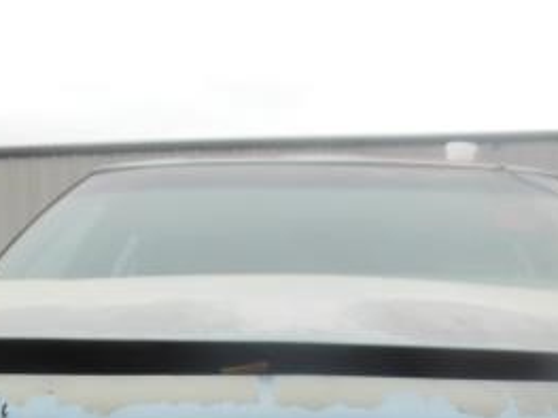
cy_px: 558
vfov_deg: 18.0
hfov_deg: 25.7
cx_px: 280
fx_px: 1225
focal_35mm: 76
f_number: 3.2
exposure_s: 1/320
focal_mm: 4.5
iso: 125
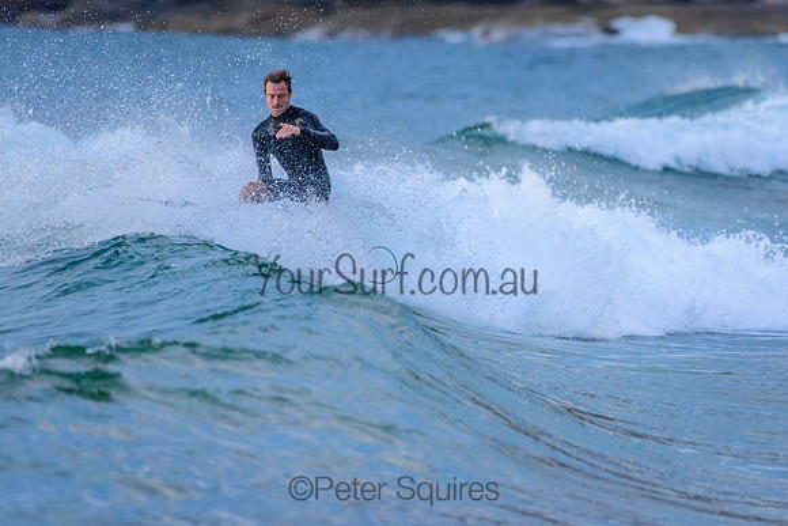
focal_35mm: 613
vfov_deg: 2.2
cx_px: 339
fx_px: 13423
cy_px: 220
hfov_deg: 3.4
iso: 1800
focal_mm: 500
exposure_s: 1/2000
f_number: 5.6
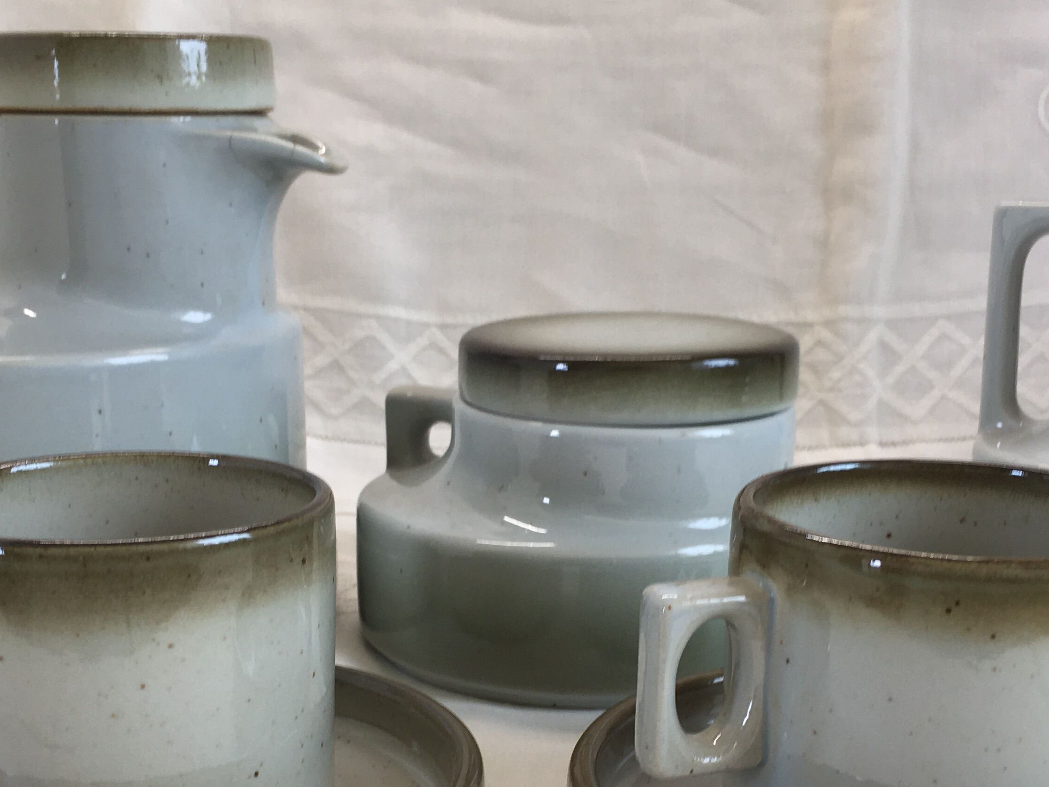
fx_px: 1576
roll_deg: -1.2
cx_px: 487
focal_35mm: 52
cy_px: 538
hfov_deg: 36.8
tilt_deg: -13.6
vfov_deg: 27.8
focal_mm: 4.15
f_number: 2.2
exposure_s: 1/50
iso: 32
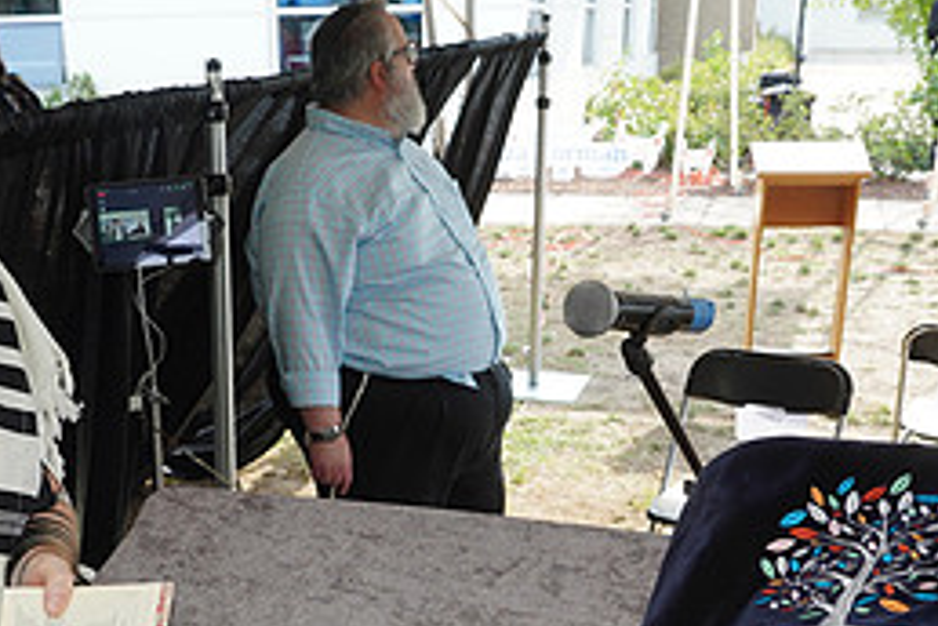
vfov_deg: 24.3
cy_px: 581
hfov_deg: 36.5
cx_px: 320
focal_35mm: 54
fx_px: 1407
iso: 320
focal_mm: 24
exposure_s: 1/125
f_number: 6.3
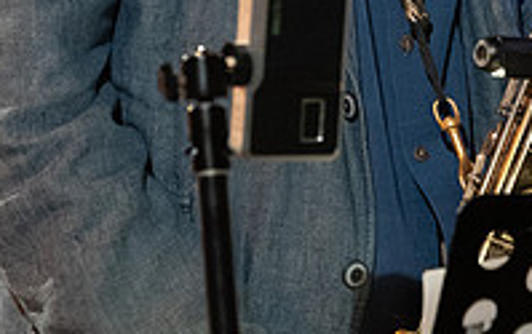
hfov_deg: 7.2
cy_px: -155
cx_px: 345
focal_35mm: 290
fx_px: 4211
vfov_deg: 4.5
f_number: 4
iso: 5000
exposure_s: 1/125
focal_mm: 84
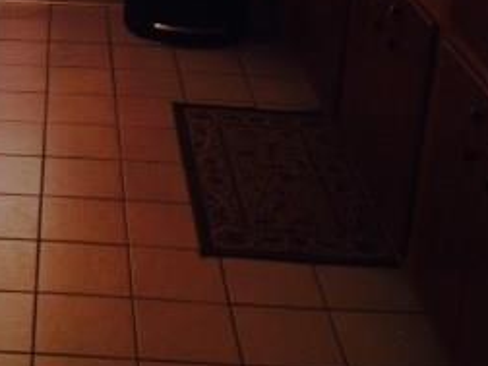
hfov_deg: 21.3
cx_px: 6
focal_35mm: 89
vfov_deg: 15.9
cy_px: -87
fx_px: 1255
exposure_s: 1/60
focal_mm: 4.28
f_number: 2.4
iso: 50
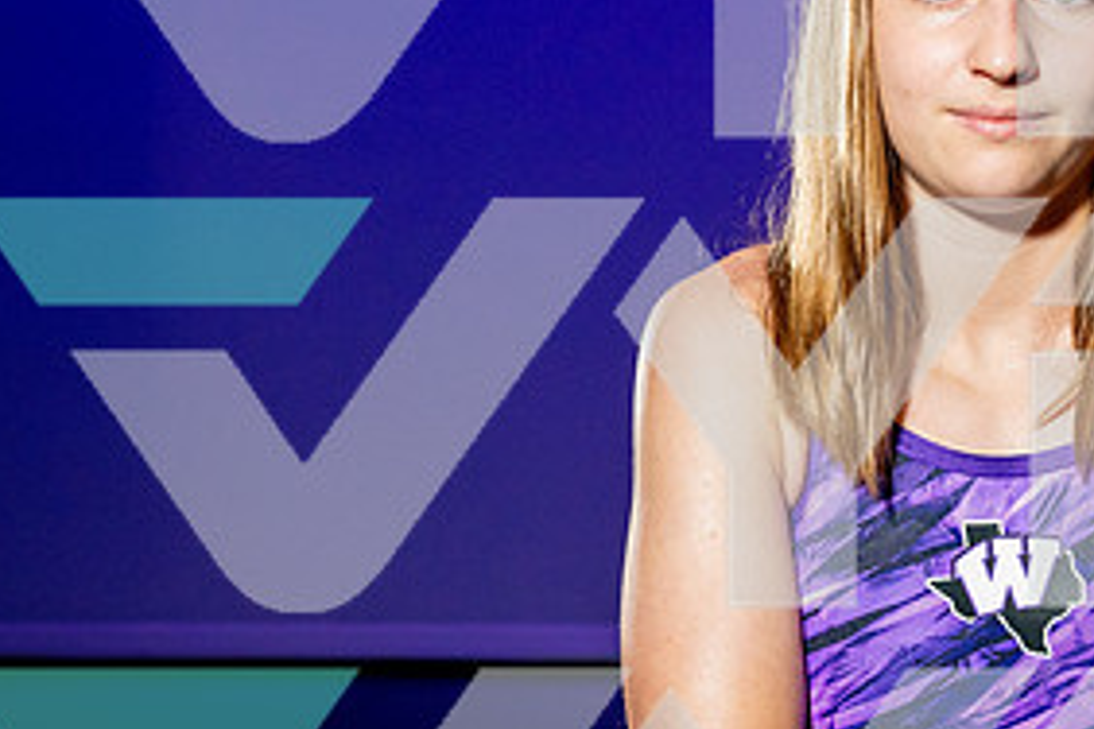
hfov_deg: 19.5
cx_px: 954
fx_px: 3130
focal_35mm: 103
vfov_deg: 13.3
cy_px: 405
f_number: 8
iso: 2500
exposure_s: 1/250
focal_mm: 50
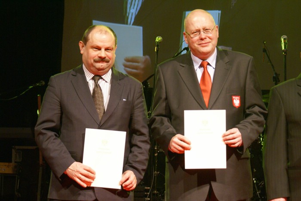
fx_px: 879
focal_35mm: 105
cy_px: 100
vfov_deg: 13.1
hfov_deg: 19.4
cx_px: 150
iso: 800
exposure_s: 1/30
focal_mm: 70
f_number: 5.6
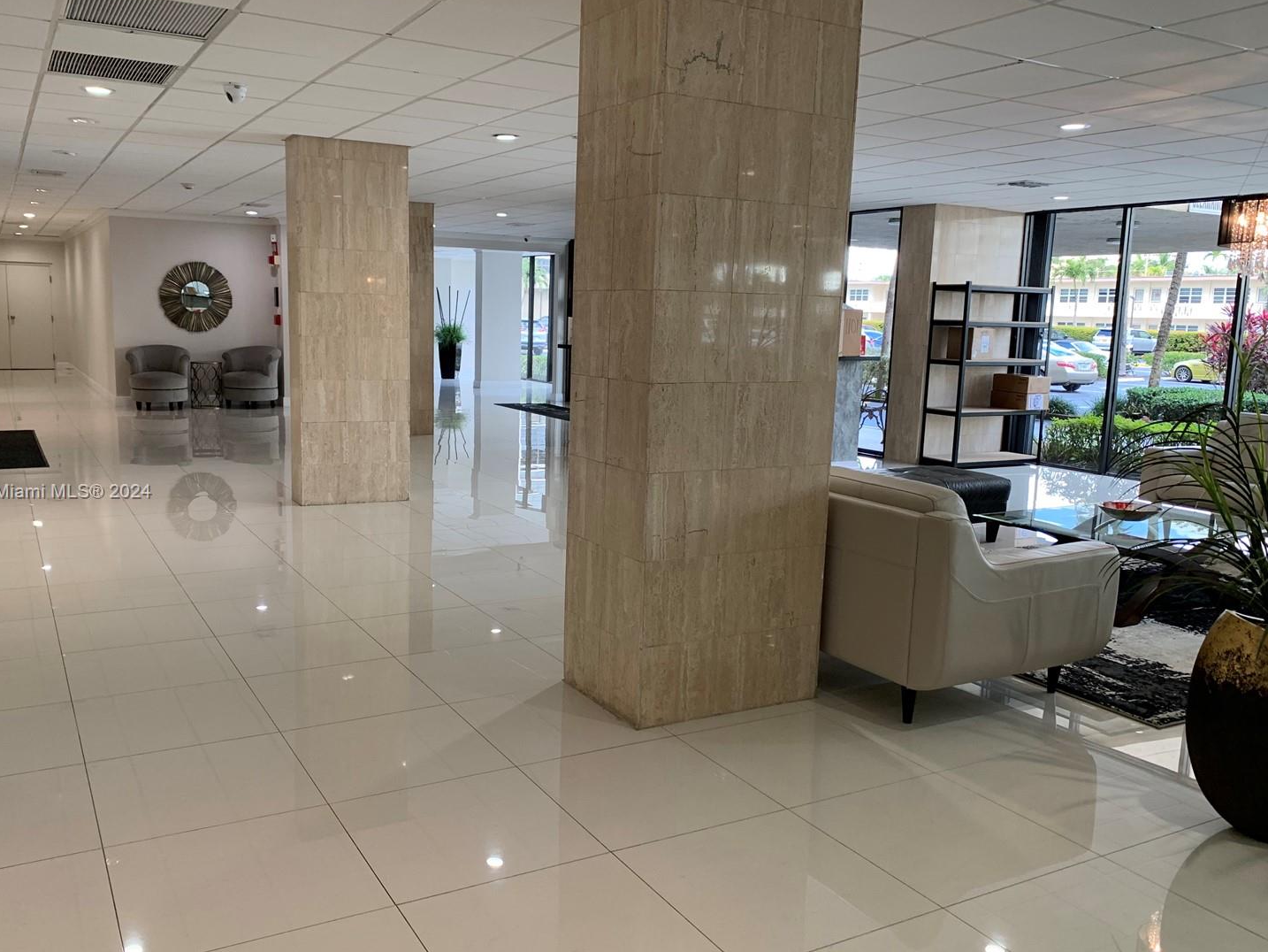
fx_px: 1062
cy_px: 493
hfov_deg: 61.5
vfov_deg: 48.2
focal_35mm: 29
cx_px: 576
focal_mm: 4.25
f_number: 1.8
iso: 64
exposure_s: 1/60
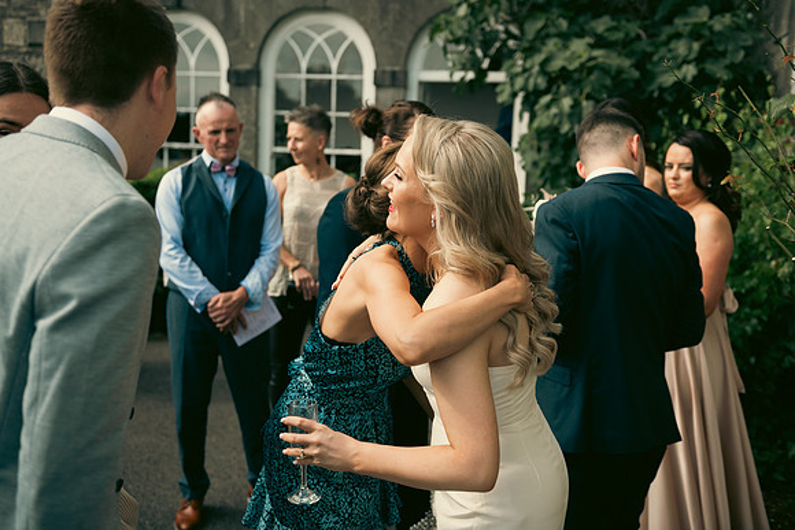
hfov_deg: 48.4
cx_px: 398
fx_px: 883
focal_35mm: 40
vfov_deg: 33.4
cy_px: 265
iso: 125
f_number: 3.5
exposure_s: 1/1250
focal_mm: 40
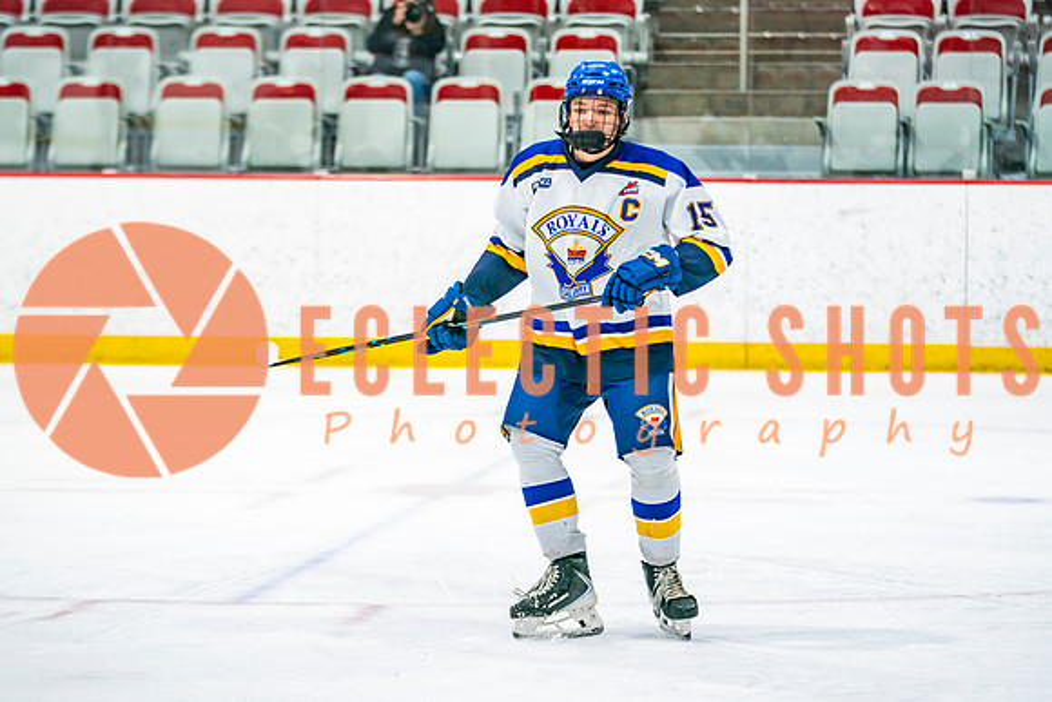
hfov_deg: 11.2
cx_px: 558
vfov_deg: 7.5
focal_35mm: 184
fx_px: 5374
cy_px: 275
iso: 500
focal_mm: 130
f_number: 2.8
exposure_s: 1/640
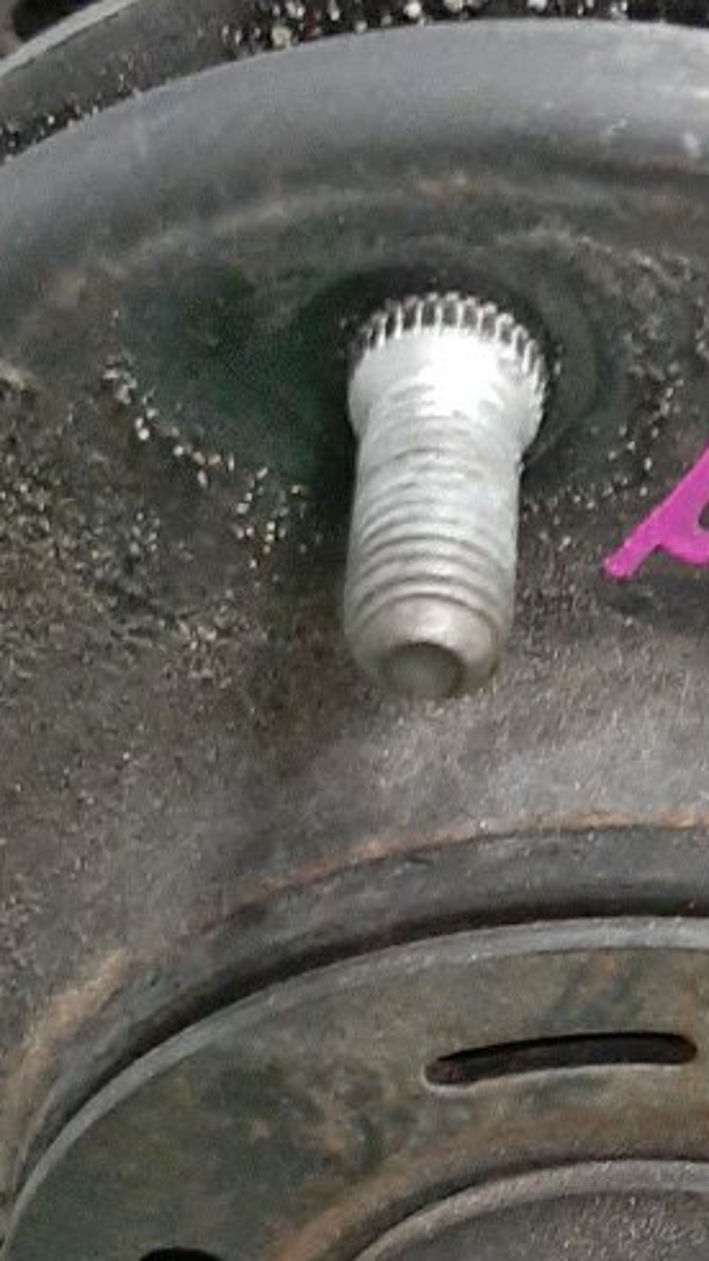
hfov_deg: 14.4
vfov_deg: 25.4
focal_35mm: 83
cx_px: 683
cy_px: 914
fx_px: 2775
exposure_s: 1/25
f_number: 1.7
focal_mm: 3.93
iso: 374
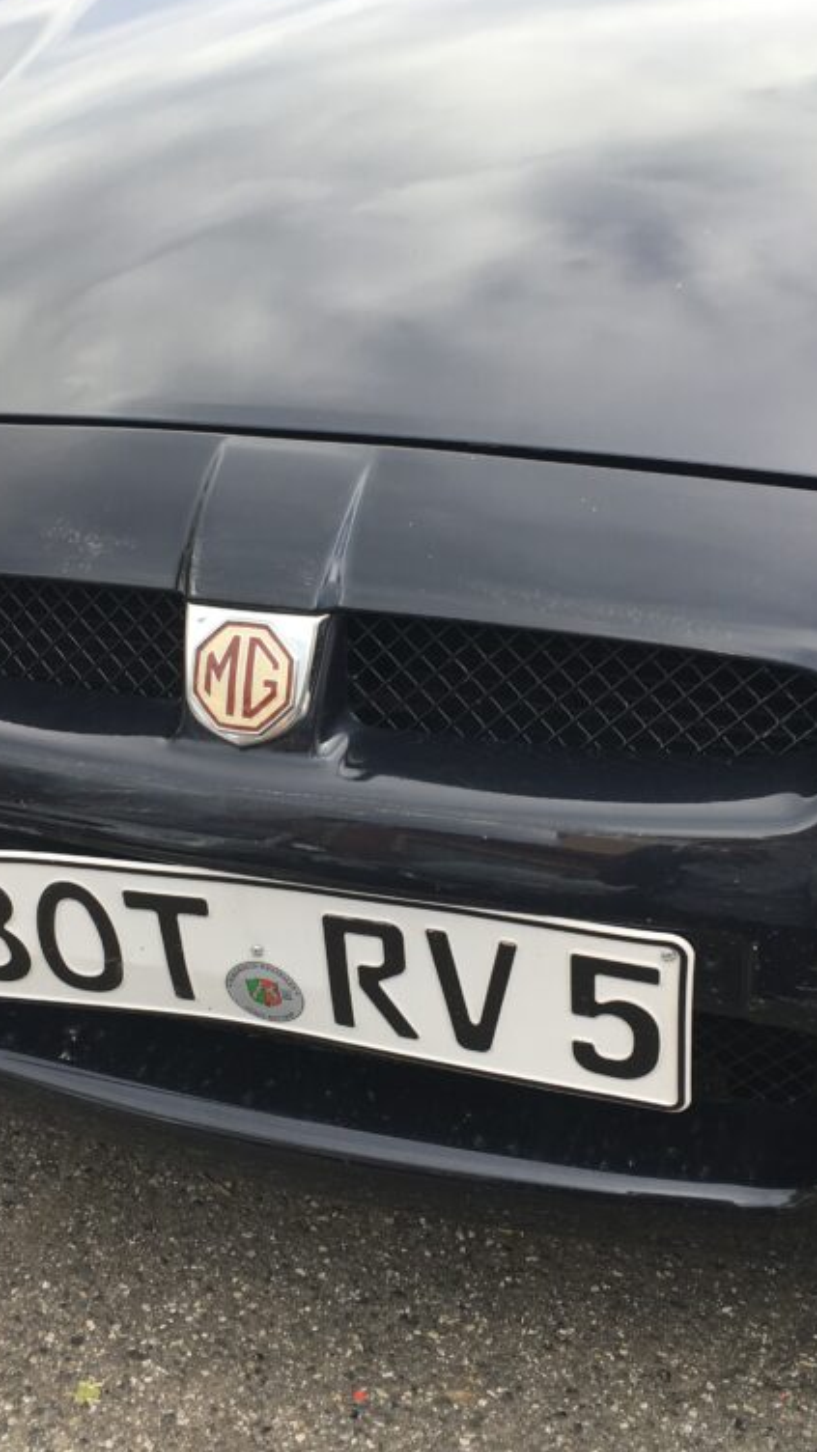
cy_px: 712
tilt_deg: -29.9
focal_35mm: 43
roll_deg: +2.0
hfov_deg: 27.7
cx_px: 379
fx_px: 1656
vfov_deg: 47.4
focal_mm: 4.15
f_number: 2.2
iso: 25
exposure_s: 1/195
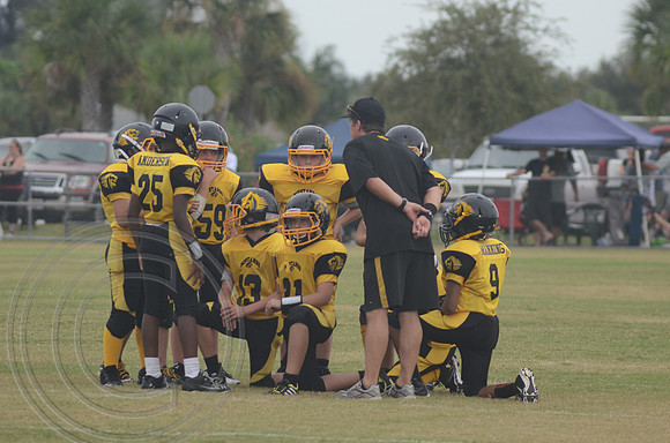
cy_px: 222
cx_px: 335
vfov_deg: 3.4
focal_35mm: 405
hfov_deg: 5.1
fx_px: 7521
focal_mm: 270
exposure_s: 1/640
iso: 400
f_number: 5.6
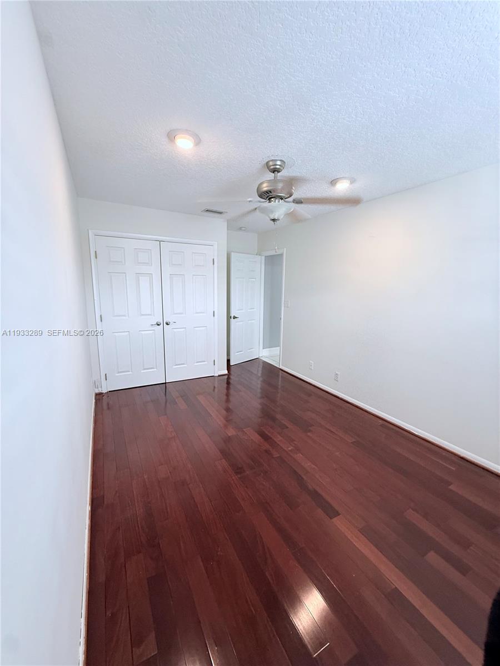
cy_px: 333
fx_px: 270
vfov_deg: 102.1
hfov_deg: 85.7
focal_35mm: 14
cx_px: 250
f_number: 2.2
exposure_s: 1/60
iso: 200
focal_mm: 2.22
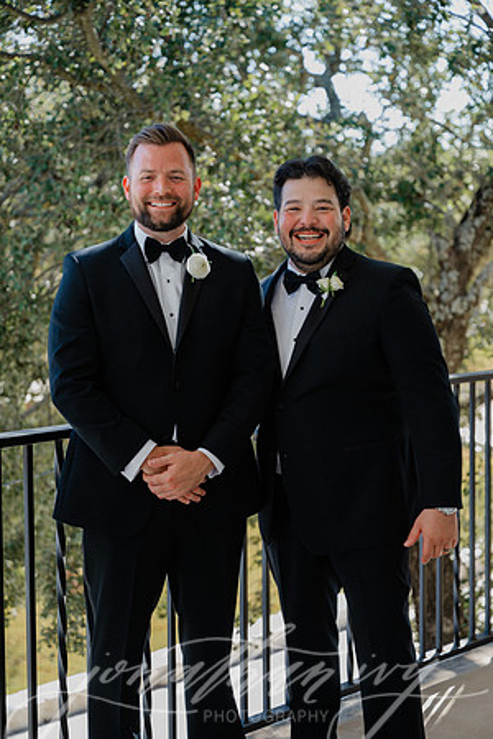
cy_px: 370
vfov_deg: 28.8
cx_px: 246
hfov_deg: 19.5
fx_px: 1438
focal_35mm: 70
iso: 40
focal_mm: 70
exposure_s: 1/80
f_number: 2.8
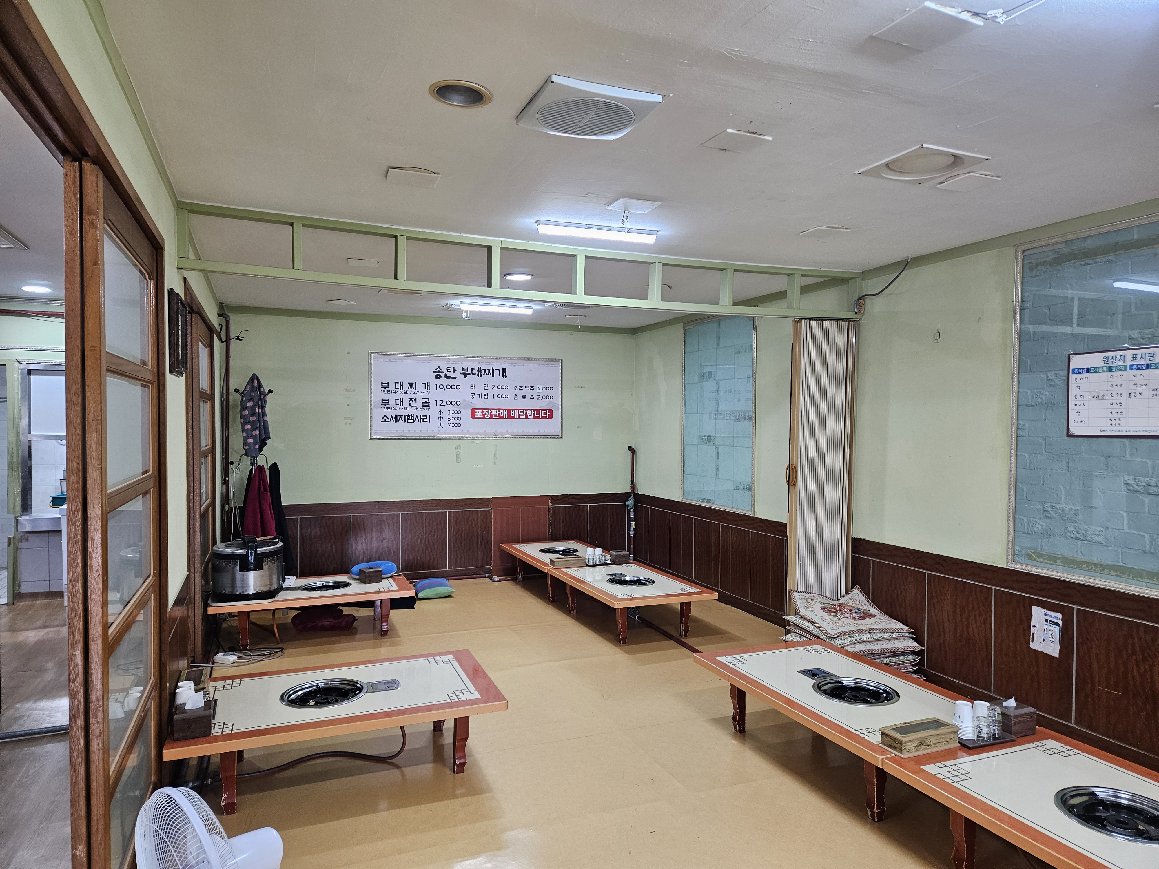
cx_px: 580
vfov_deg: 58.9
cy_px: 434
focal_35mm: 23
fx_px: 770
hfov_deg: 73.9
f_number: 1.8
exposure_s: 1/120
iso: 320
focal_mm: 5.4
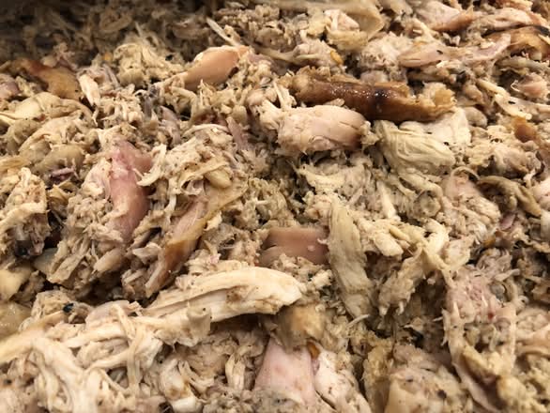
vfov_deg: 49.8
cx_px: 275
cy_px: 206
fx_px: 445
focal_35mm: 28
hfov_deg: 63.4
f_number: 1.8
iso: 50
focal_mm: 3.99
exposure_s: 1/15
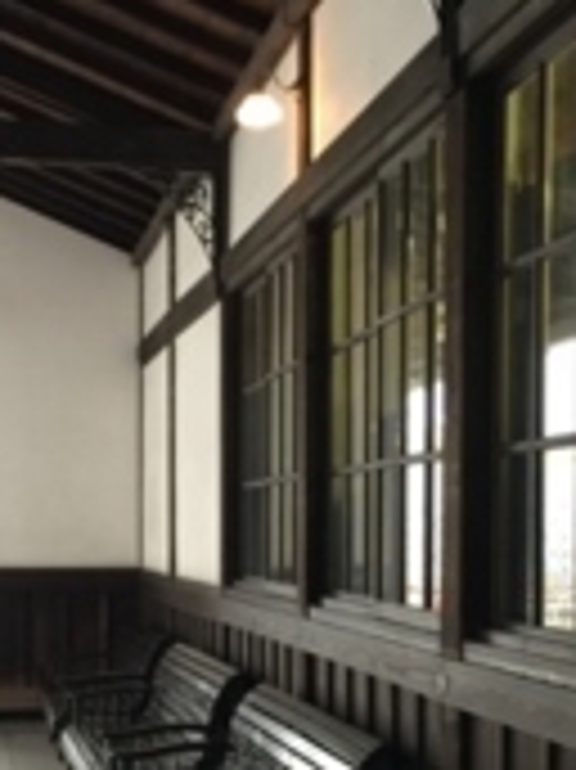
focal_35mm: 68
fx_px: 1511
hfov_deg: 21.6
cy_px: 639
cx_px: 297
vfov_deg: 27.9
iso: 80
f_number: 2.2
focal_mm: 4.15
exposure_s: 1/15
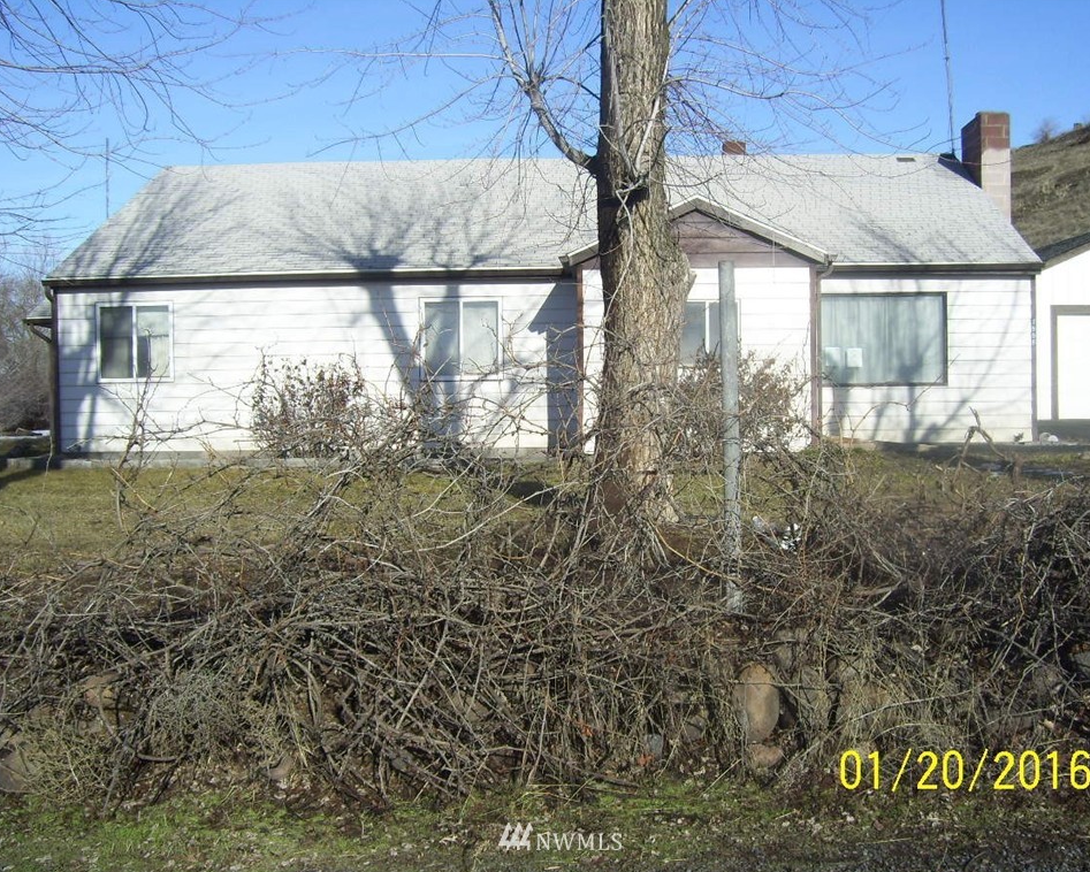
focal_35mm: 38
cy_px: 438
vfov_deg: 39.2
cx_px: 563
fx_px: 1226
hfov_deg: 47.9
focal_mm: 6
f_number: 4.8
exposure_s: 1/640
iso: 80
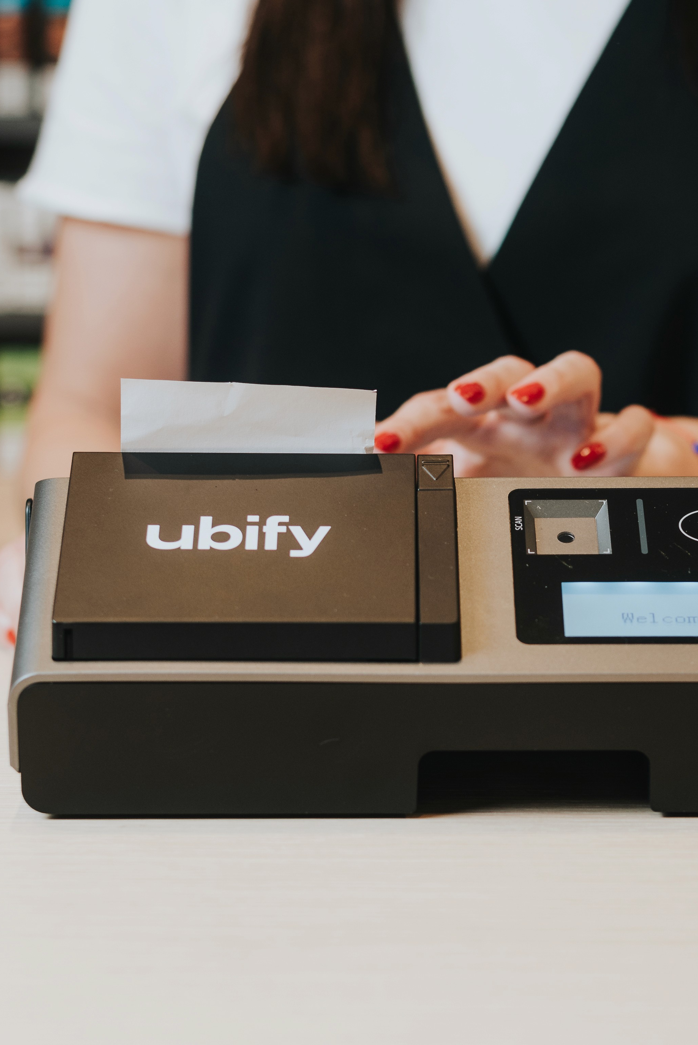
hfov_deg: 14.0
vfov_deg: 20.7
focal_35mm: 98
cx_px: 465
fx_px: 2847
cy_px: 751
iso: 320
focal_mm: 50
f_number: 2.8
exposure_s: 1/200
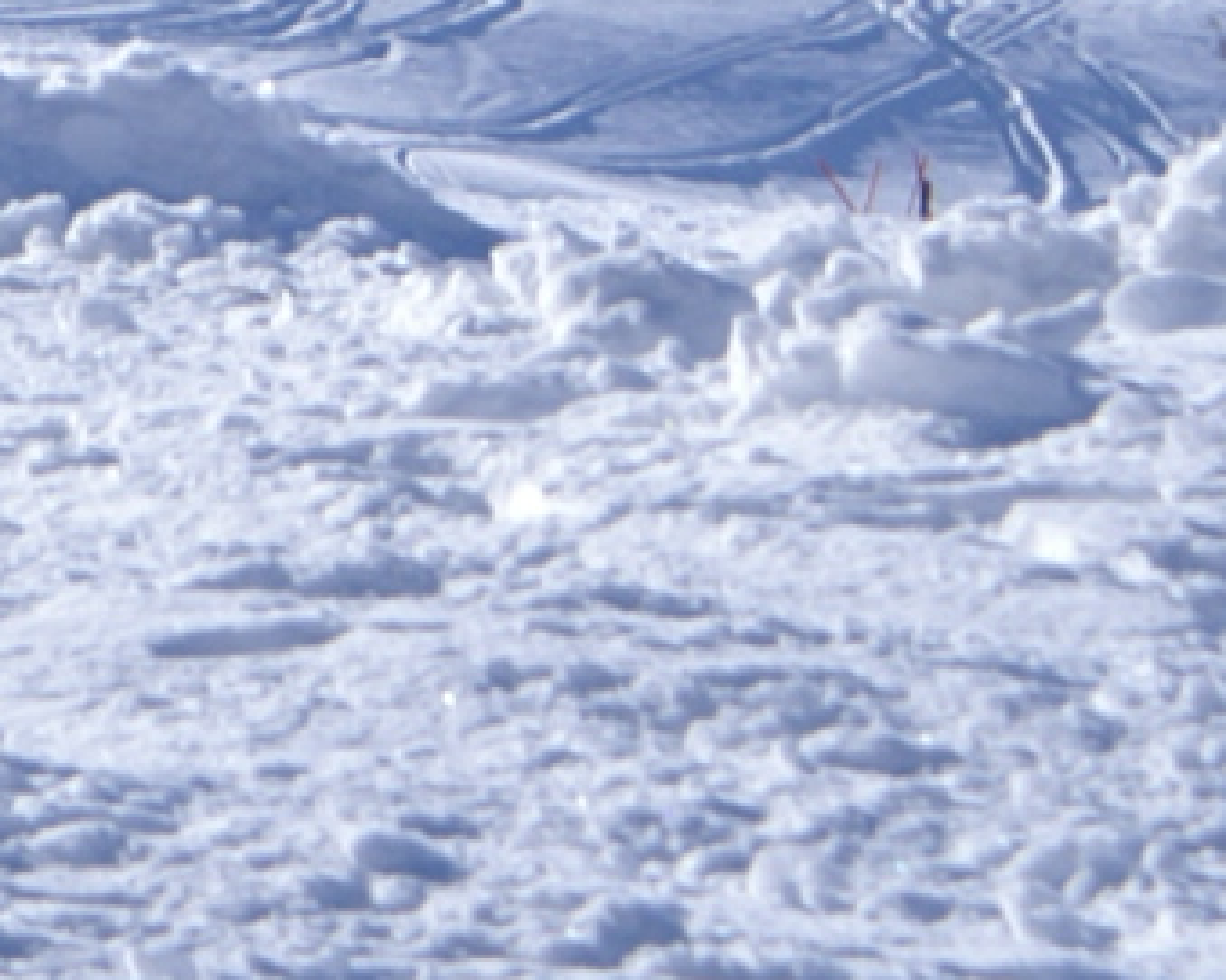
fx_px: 23723
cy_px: -962
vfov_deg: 2.4
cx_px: -2560
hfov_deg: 2.9
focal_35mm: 654
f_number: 13
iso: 100
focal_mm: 70
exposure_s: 1/250
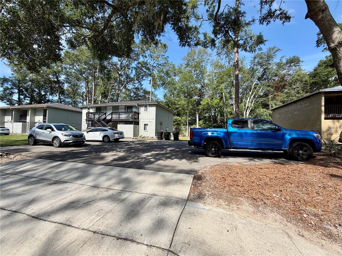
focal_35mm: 14
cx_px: 171
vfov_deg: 85.7
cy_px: 128
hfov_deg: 102.1
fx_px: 138
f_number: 2.2
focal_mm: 2.22
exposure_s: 1/770
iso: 32
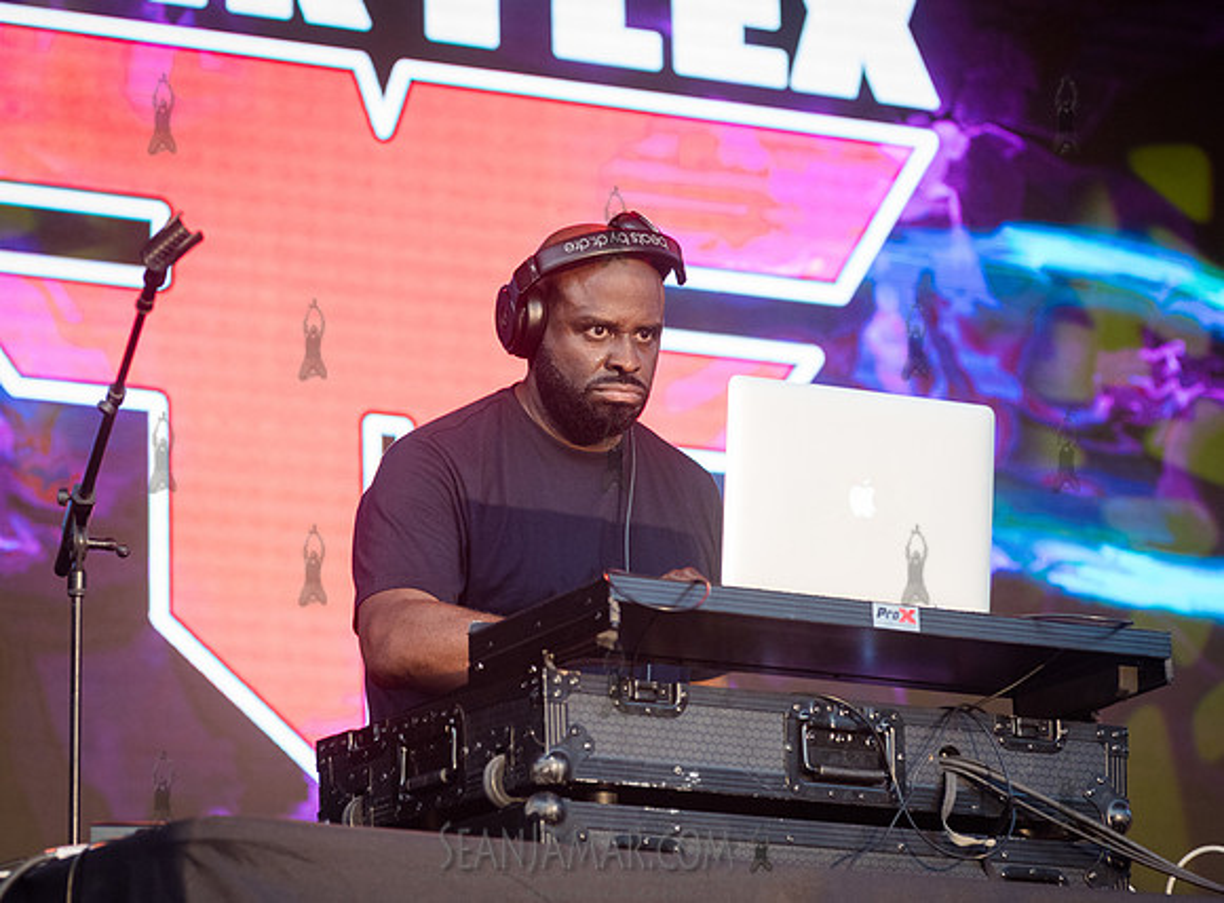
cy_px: 414
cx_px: 549
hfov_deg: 11.7
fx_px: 5998
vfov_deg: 8.6
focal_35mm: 171
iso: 2000
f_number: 4.5
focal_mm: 145
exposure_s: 1/400
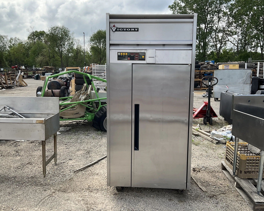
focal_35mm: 31
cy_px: 104
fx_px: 242
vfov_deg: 47.1
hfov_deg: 57.1
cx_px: 142
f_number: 1.8
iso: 25
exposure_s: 1/869
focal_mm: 3
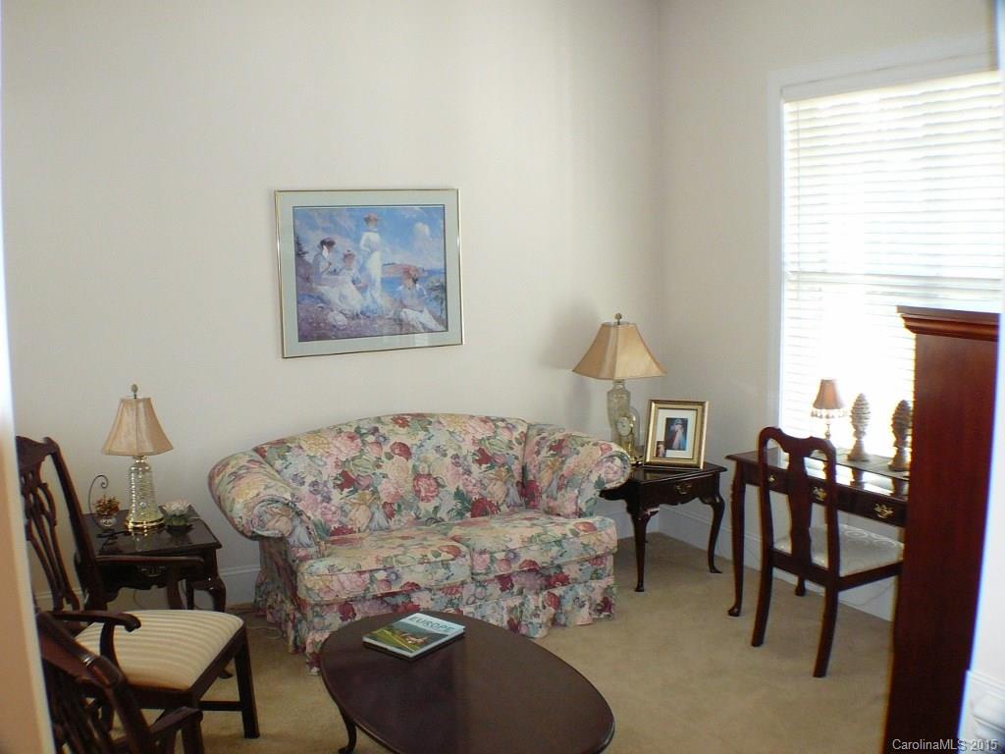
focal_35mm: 45
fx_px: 1306
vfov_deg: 32.2
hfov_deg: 42.1
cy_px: 377
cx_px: 502
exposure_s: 1/30
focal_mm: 6.7
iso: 200
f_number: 3.2
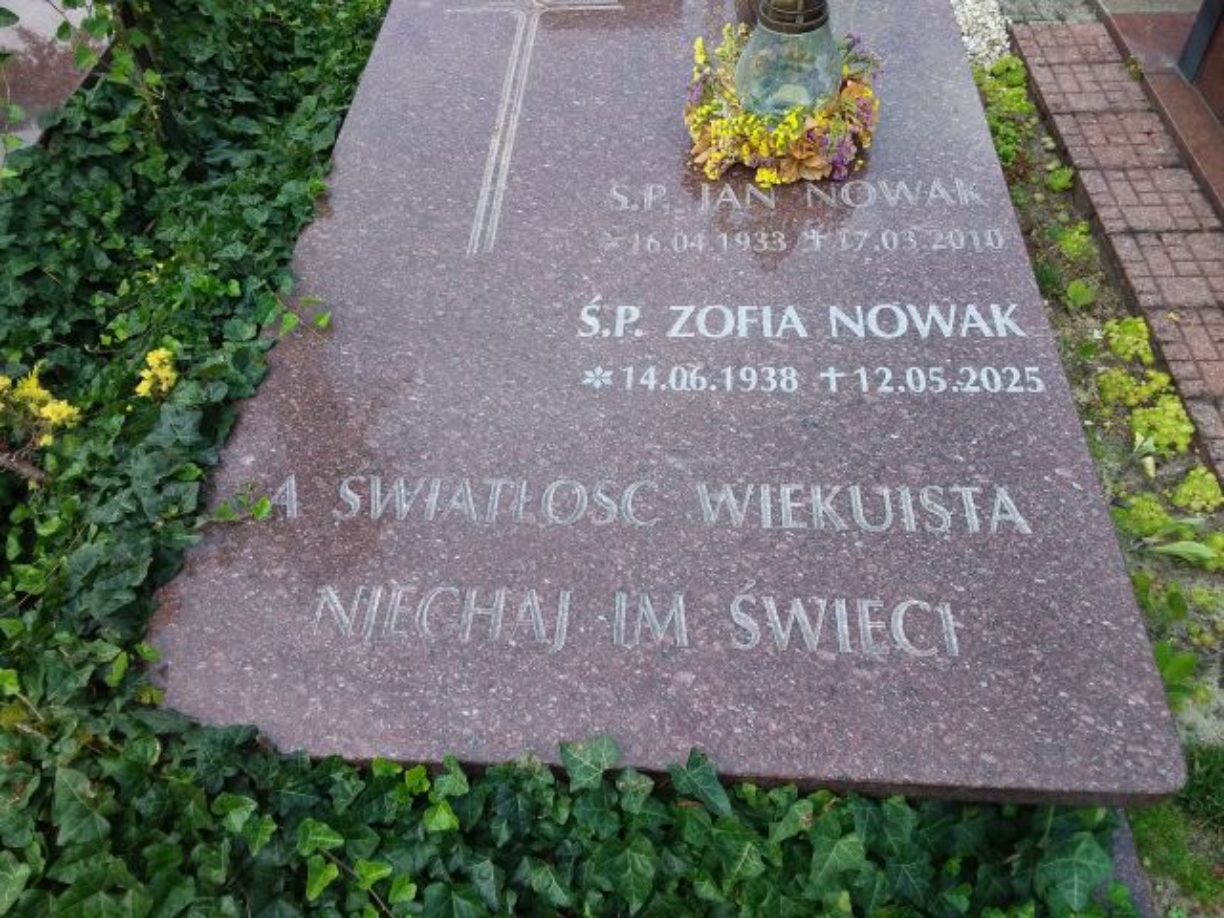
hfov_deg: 63.4
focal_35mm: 28
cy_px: 459
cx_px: 612
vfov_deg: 49.7
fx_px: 990
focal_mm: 2.91
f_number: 1.9
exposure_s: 1/643
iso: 40
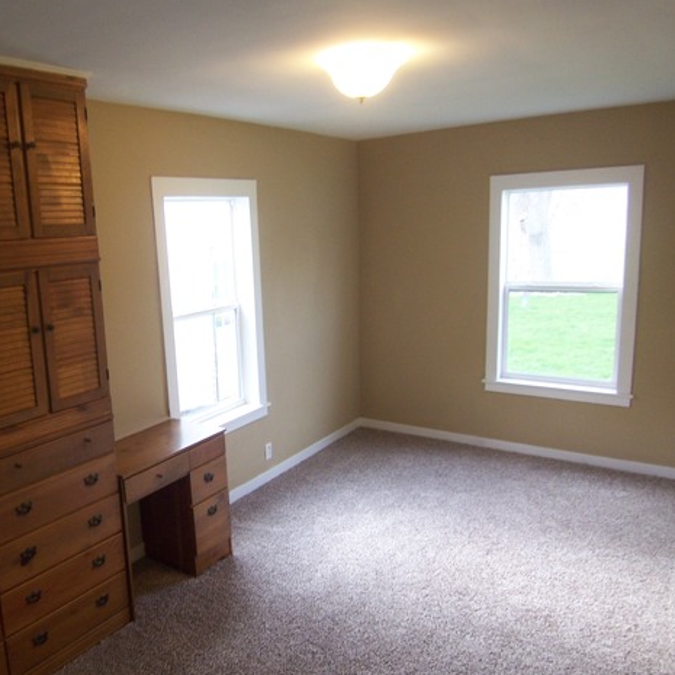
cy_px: 340
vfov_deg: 57.3
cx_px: 215
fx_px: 618
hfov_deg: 55.9
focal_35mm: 28
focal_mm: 3.8
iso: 100
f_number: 2.8
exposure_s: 1/30
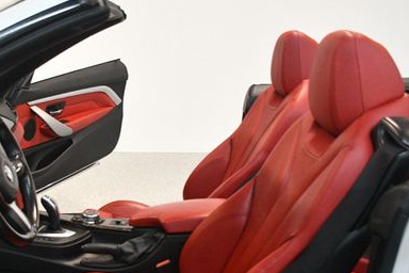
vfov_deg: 26.6
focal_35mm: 50
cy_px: 208
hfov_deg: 38.6
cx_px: 105
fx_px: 568
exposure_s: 1/125
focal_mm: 20
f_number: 3.5
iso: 2500
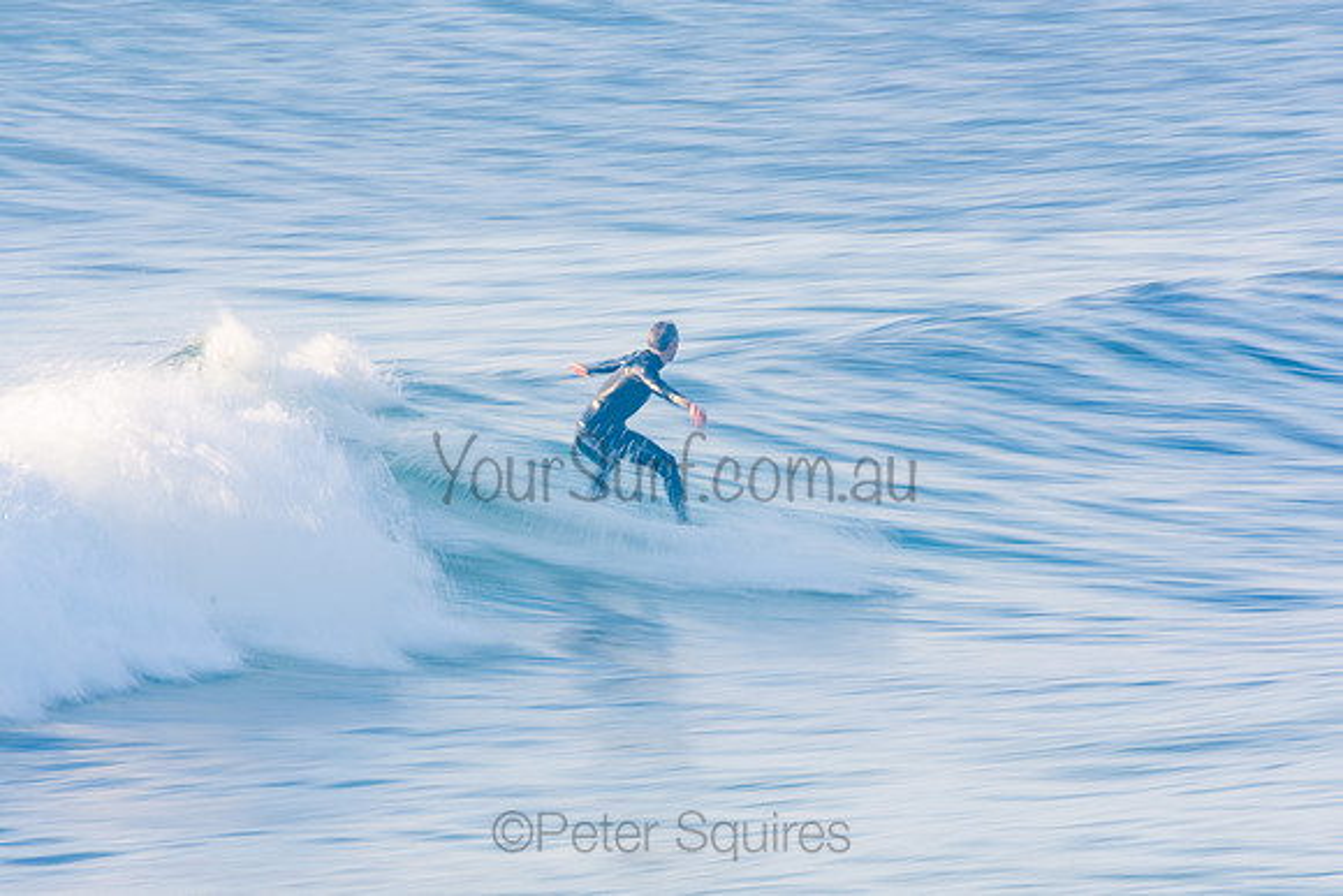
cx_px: 672
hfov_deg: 3.3
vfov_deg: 2.2
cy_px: 448
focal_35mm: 621
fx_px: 23184
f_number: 22
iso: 100
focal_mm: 400
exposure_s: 1/25
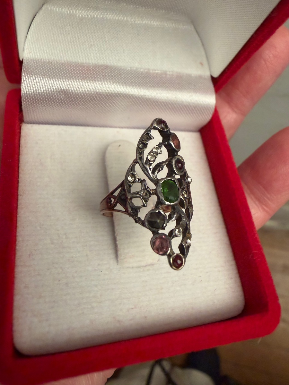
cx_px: 144
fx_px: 289
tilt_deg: -69.7
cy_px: 192
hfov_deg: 53.1
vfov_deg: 67.3
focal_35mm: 26
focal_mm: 2.22
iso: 250
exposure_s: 1/100
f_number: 2.2
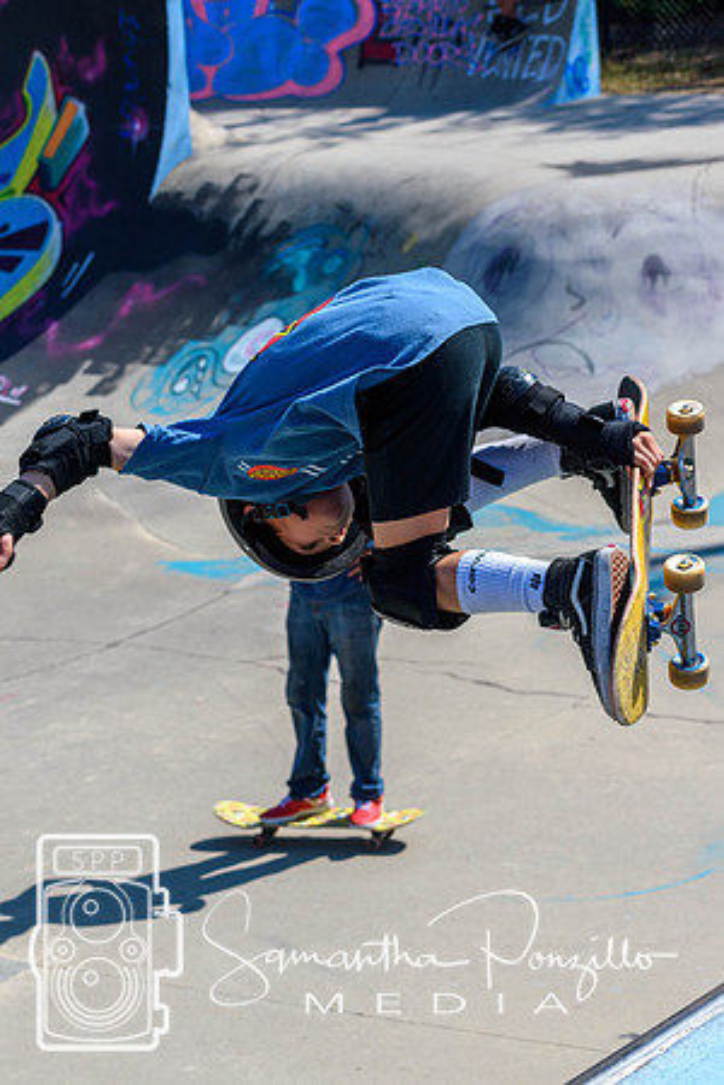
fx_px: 3393
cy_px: 542
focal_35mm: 112
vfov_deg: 18.2
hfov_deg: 12.2
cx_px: 362
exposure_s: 1/1000
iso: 200
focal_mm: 75
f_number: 8
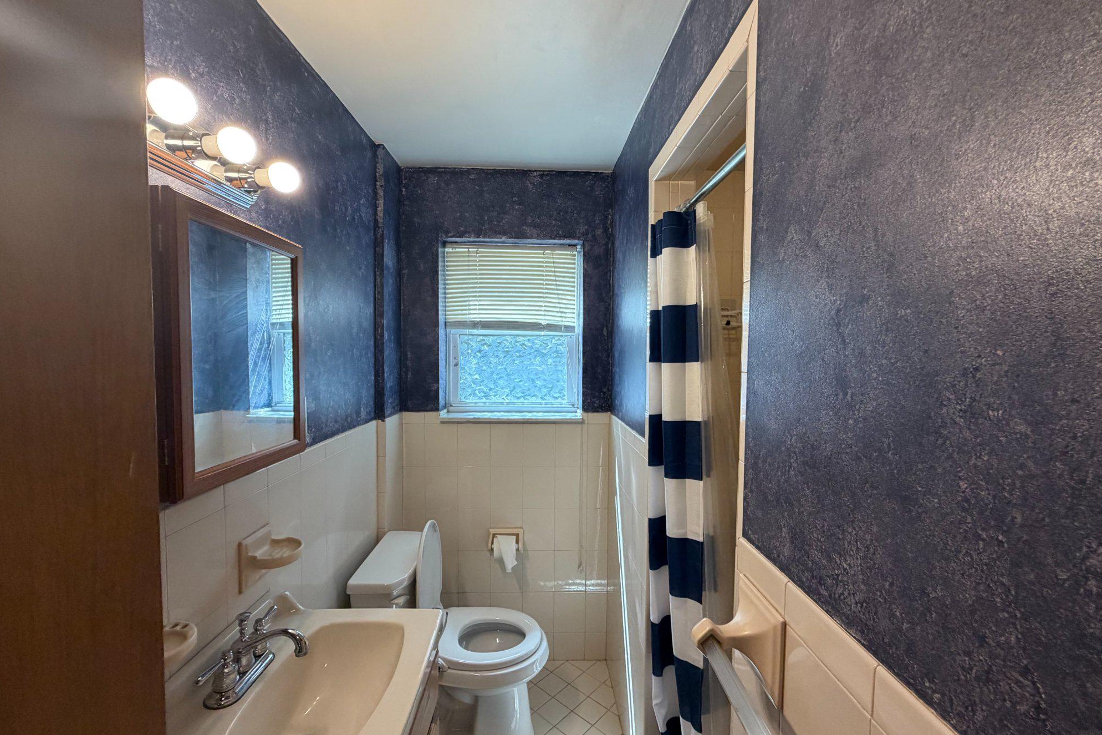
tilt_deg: -4.3
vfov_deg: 77.3
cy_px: 373
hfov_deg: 100.4
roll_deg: -0.8
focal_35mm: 15
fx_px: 459
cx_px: 556
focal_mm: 2.22
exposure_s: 1/120
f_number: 2.2
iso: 200
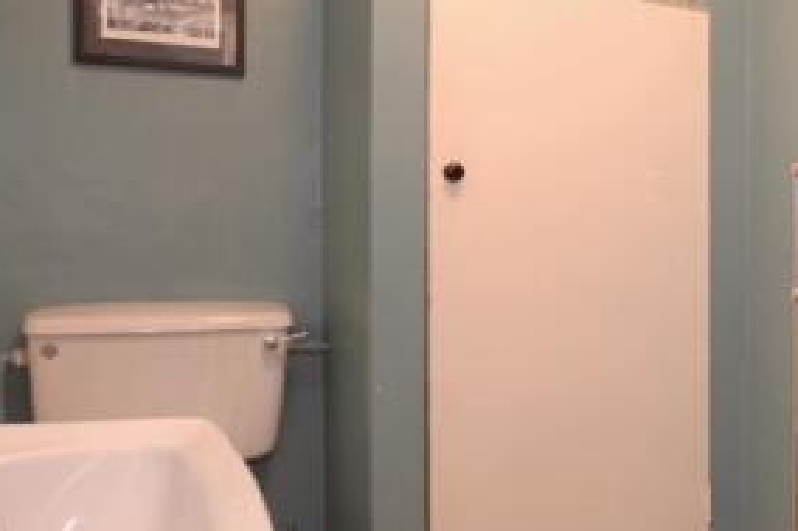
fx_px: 845
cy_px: 232
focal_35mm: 38
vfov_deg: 34.8
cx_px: 624
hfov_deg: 48.1
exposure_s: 1/2.5
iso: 200
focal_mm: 11
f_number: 6.3
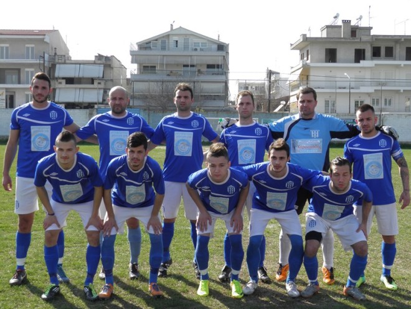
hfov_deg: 38.9
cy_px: 154
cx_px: 206
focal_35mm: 49
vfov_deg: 29.7
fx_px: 582
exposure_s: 1/160
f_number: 5.5
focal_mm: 8.9
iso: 50
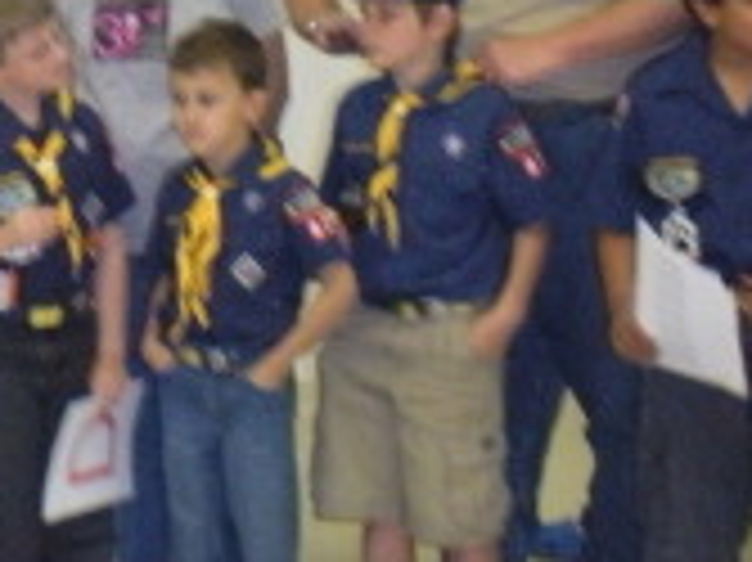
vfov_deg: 10.6
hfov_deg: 14.0
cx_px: -108
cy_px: -49
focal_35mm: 138
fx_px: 2996
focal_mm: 6.3
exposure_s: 1/43
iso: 429
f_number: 3.5
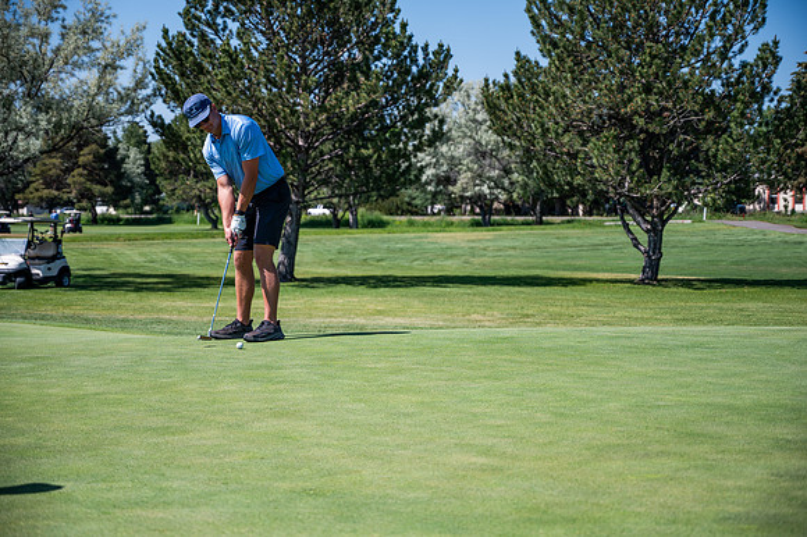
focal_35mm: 70
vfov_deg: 19.4
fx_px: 1568
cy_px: 268
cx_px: 404
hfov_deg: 28.9
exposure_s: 1/1600
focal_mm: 70
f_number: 4
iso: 200
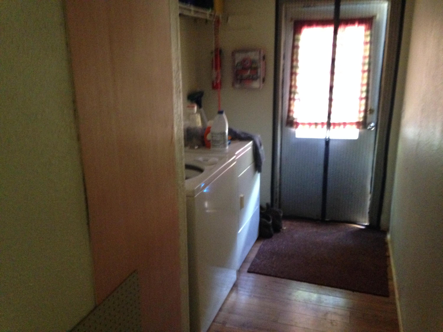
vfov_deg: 42.9
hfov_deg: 55.4
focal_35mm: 33
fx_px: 422
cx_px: 222
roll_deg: +2.3
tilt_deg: -16.4
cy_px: 166
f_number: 2.4
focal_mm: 4.12
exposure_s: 1/15
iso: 640
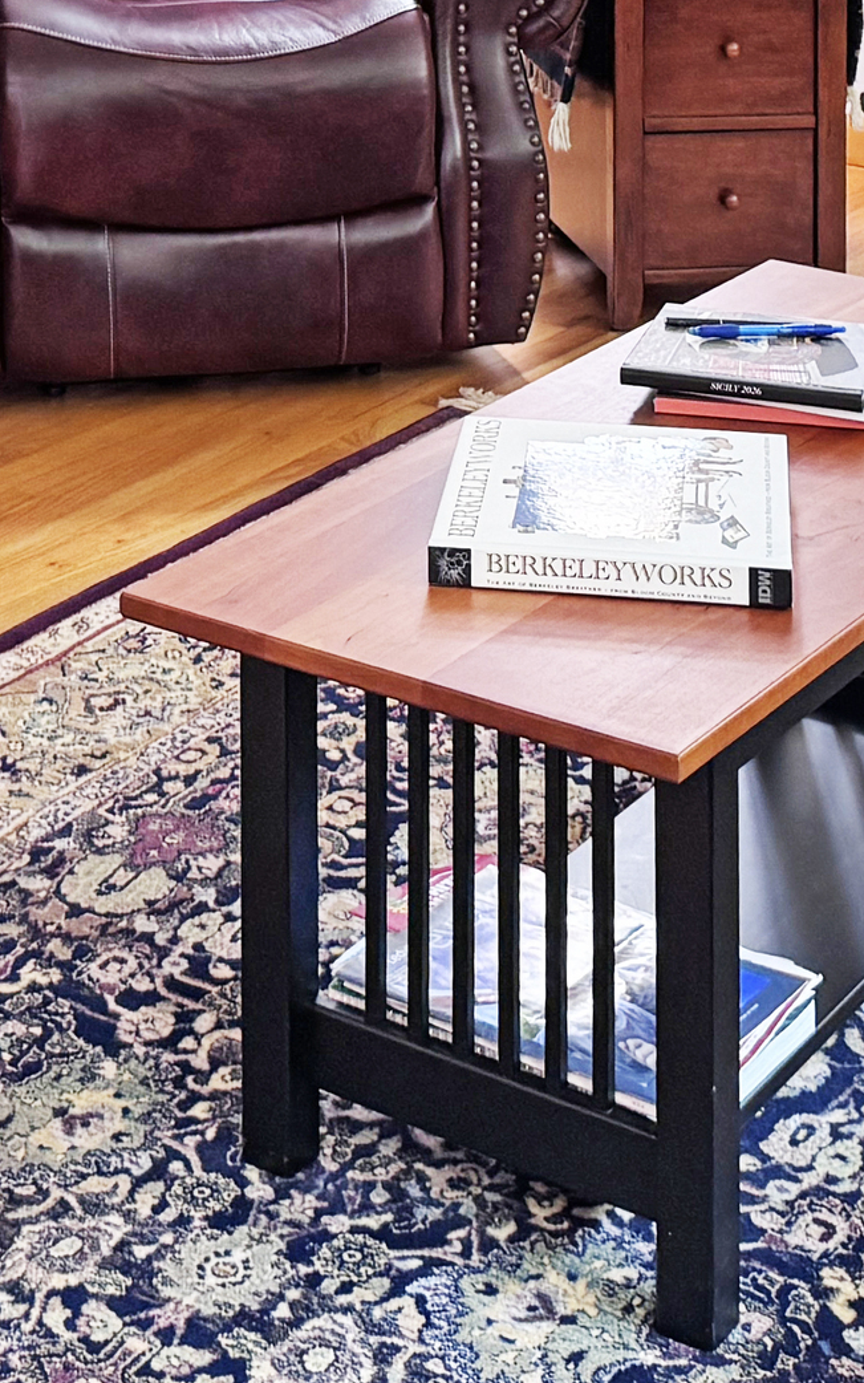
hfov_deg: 17.3
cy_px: -45
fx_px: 2826
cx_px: 224
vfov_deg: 25.9
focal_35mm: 75
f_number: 1.78
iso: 320
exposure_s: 1/60
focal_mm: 6.76
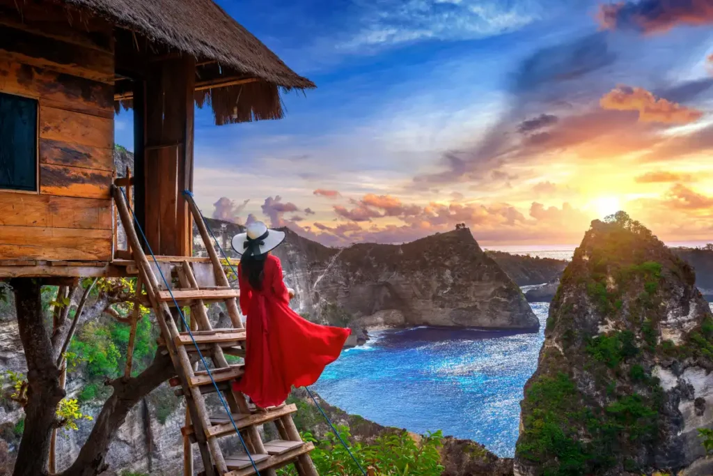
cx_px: 356
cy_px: 238
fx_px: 594
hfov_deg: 61.9
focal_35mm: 30
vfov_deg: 43.6
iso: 100
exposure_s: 1/400
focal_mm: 30
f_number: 8
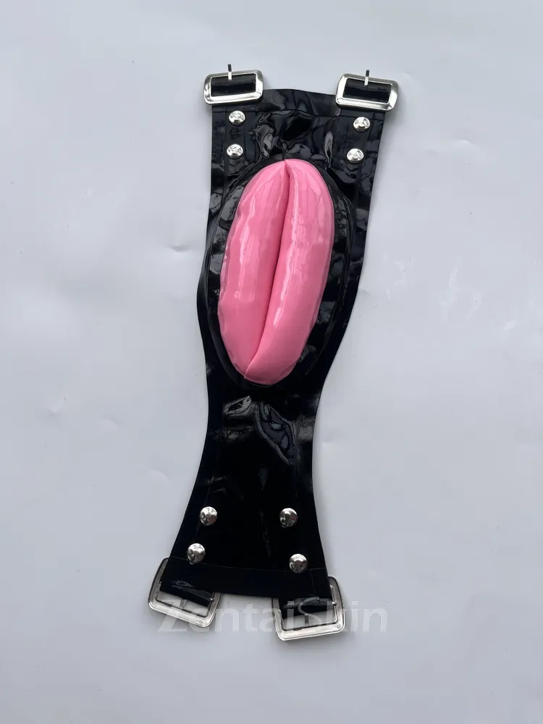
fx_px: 544
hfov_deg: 53.1
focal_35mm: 26
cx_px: 272
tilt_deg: -77.6
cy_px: 362
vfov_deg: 67.3
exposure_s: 1/463
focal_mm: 5.1
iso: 50
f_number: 1.6
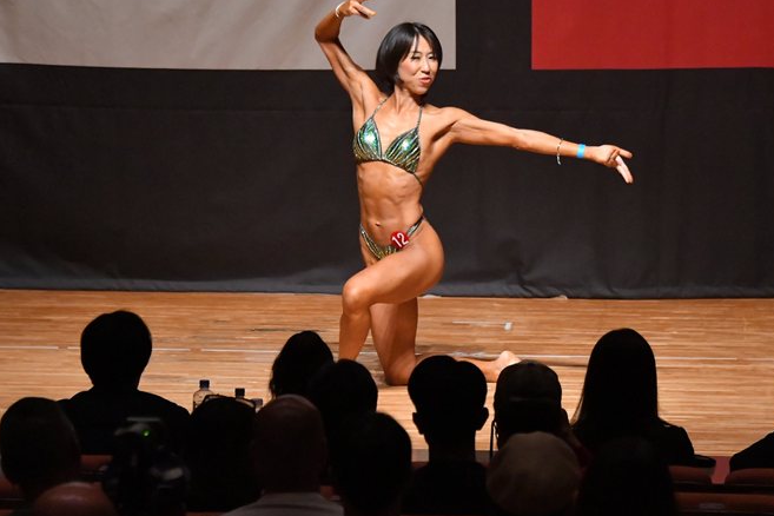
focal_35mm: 283
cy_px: 244
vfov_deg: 4.9
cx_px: 400
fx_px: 6084
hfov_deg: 7.3
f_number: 5.6
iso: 10000
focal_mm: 160
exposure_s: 1/400
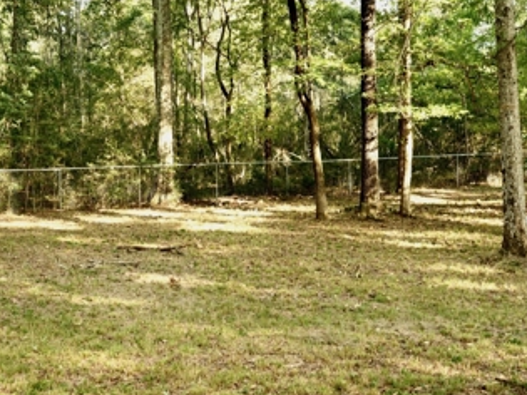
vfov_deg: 28.0
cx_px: 245
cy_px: 208
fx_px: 791
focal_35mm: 52
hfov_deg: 36.8
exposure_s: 1/30
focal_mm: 42
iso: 640
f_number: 6.3
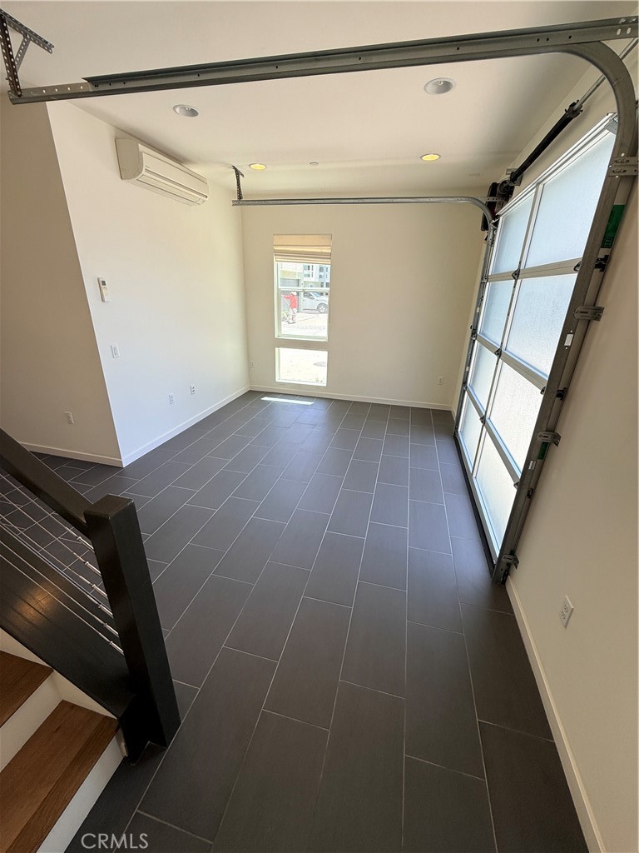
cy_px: 426
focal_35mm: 14
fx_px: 345
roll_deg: -1.6
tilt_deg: -21.4
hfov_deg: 85.7
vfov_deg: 102.1
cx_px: 320
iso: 64
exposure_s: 1/191
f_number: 2.2
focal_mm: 2.22
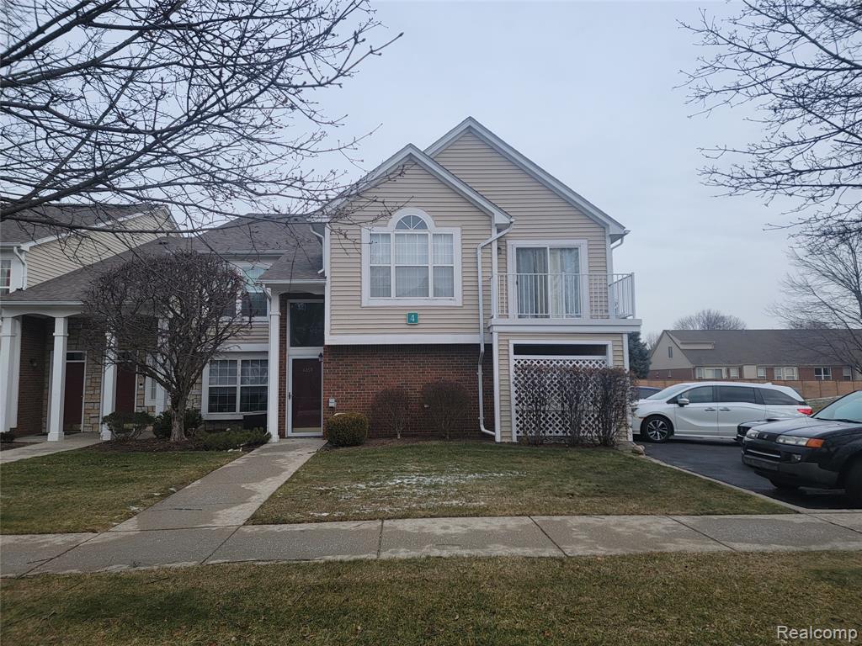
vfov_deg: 56.8
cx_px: 431
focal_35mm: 24
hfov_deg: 71.6
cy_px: 323
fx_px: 598
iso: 16
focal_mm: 6.7
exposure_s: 1/425
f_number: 1.8
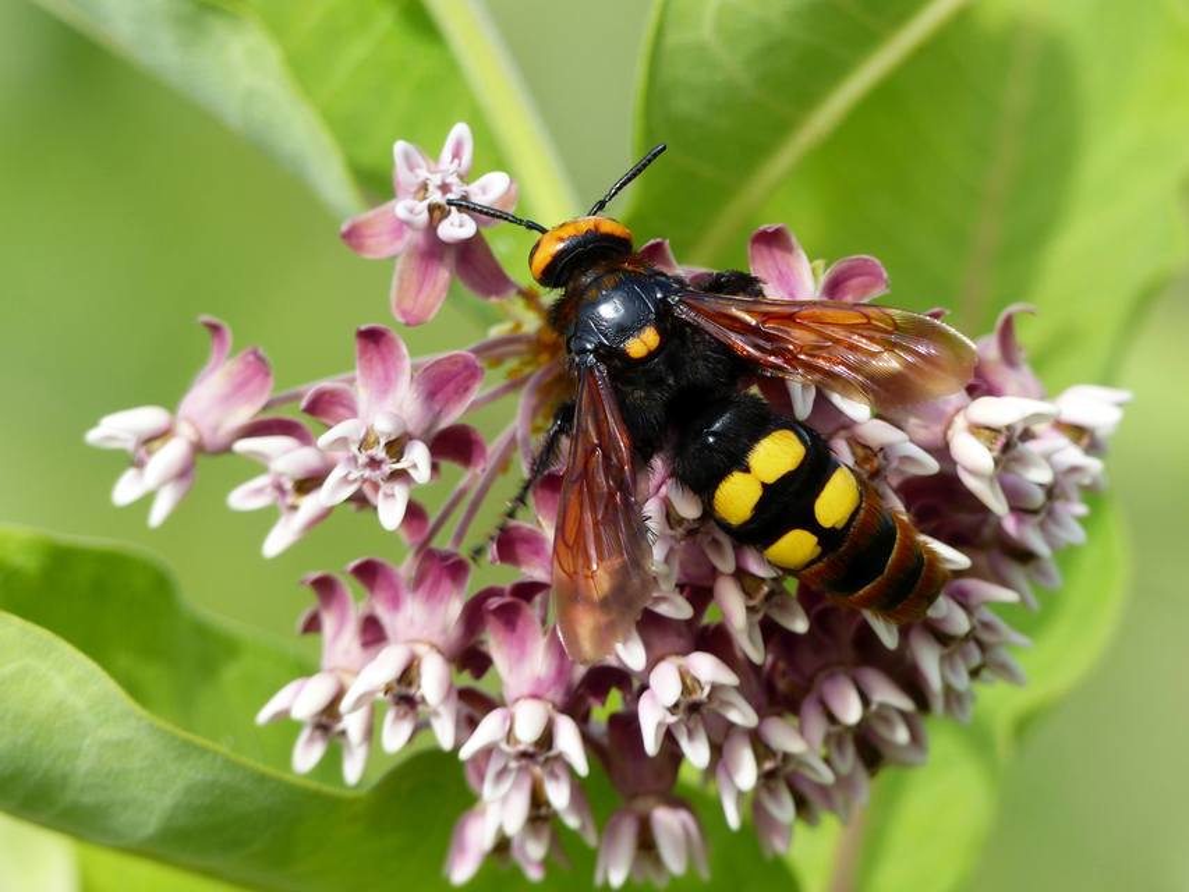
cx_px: 594
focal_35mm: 600
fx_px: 20612
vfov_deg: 2.5
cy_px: 446
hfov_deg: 3.3
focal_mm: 108
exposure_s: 1/640
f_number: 4
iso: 100
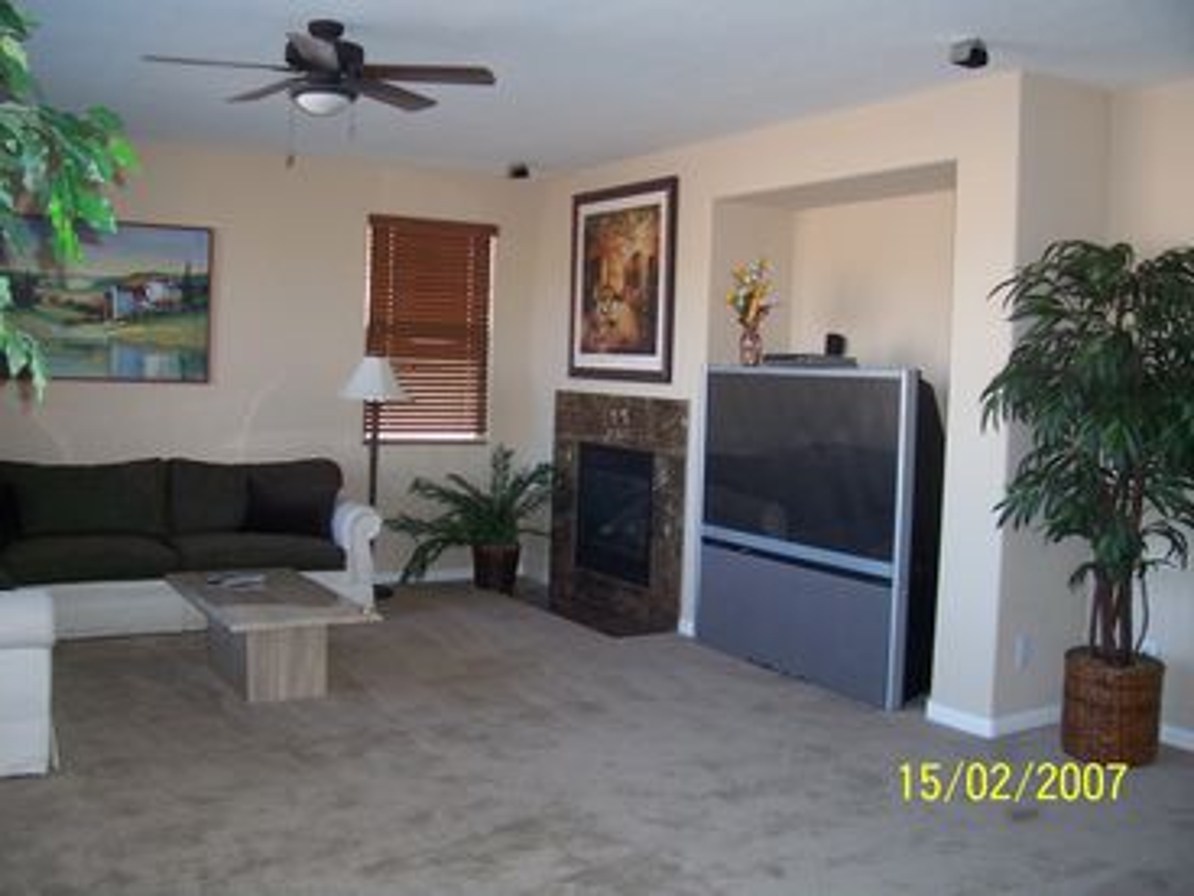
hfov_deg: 54.0
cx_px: 597
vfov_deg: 41.8
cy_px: 448
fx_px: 1173
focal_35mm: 34
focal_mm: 5.6
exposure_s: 1/60
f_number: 2.7
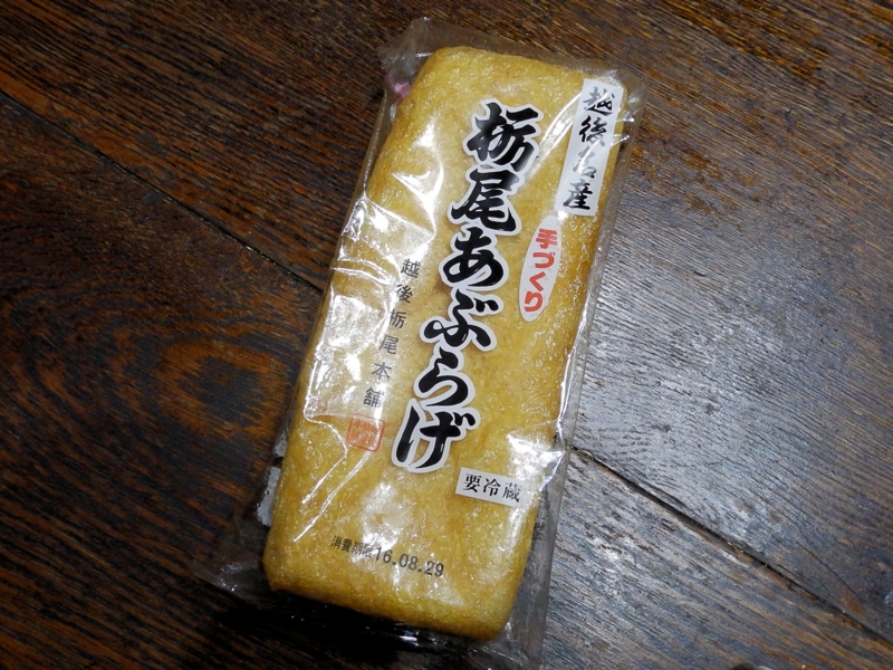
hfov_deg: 76.4
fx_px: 568
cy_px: 335
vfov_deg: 61.1
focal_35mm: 22
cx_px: 446
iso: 500
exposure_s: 1/30
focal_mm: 4
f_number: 3.4
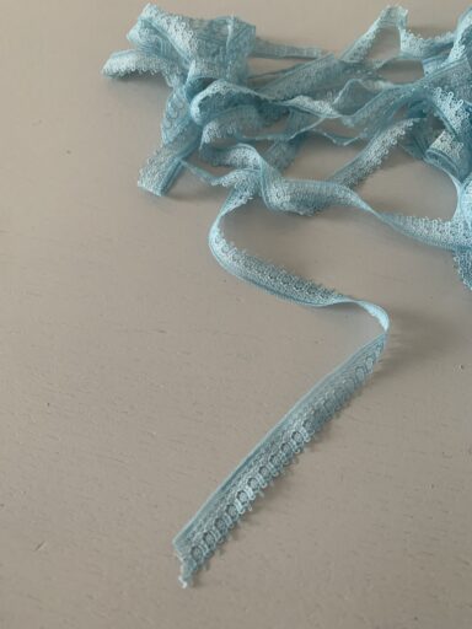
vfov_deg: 67.3
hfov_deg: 53.1
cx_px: 236
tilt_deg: -60.8
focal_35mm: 26
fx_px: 473
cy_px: 314
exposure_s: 1/60
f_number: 1.8
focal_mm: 4.25
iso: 320
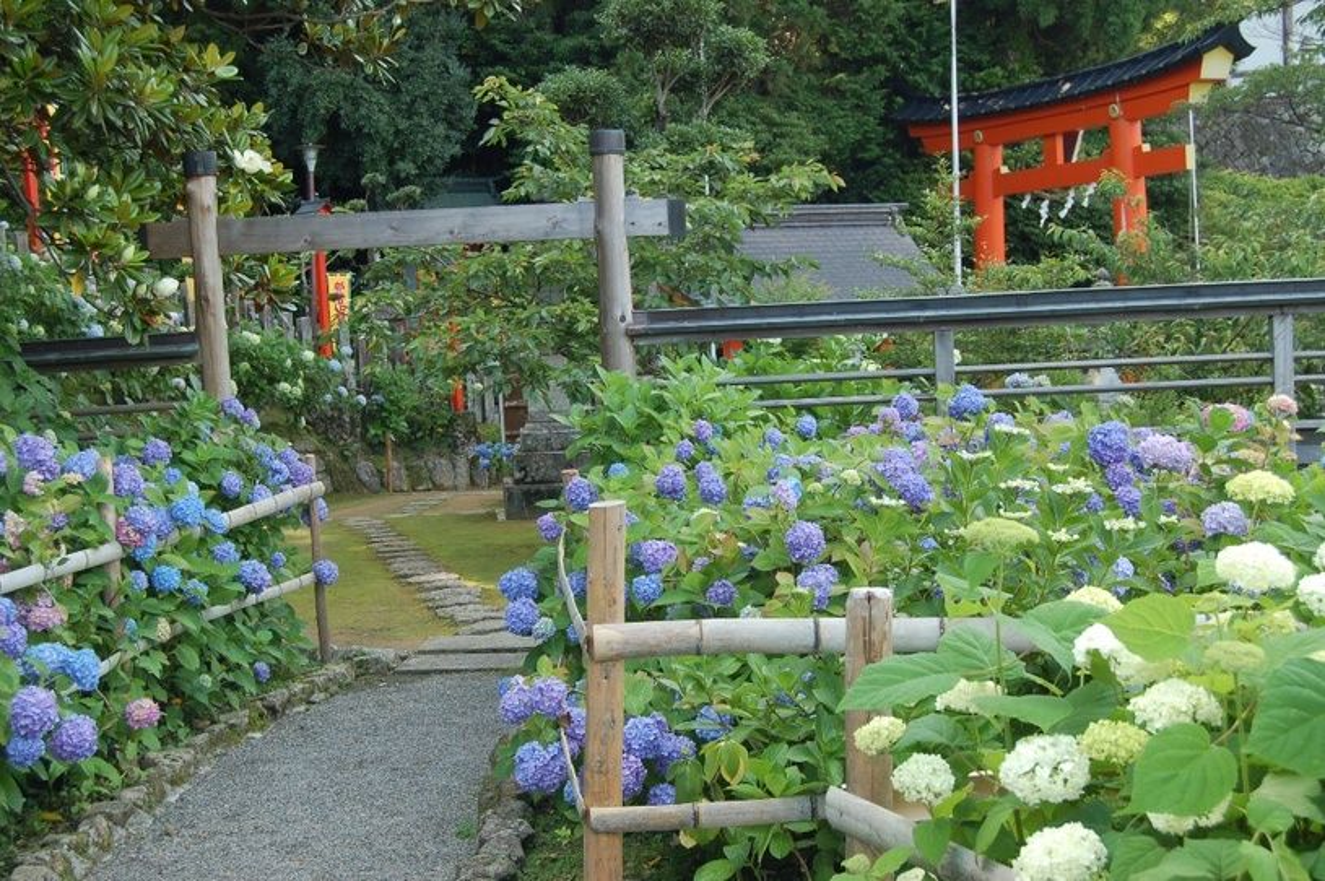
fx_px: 1876
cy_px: 440
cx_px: 662
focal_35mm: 51
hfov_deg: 38.9
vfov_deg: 26.4
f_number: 6.3
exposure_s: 1/160
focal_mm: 34
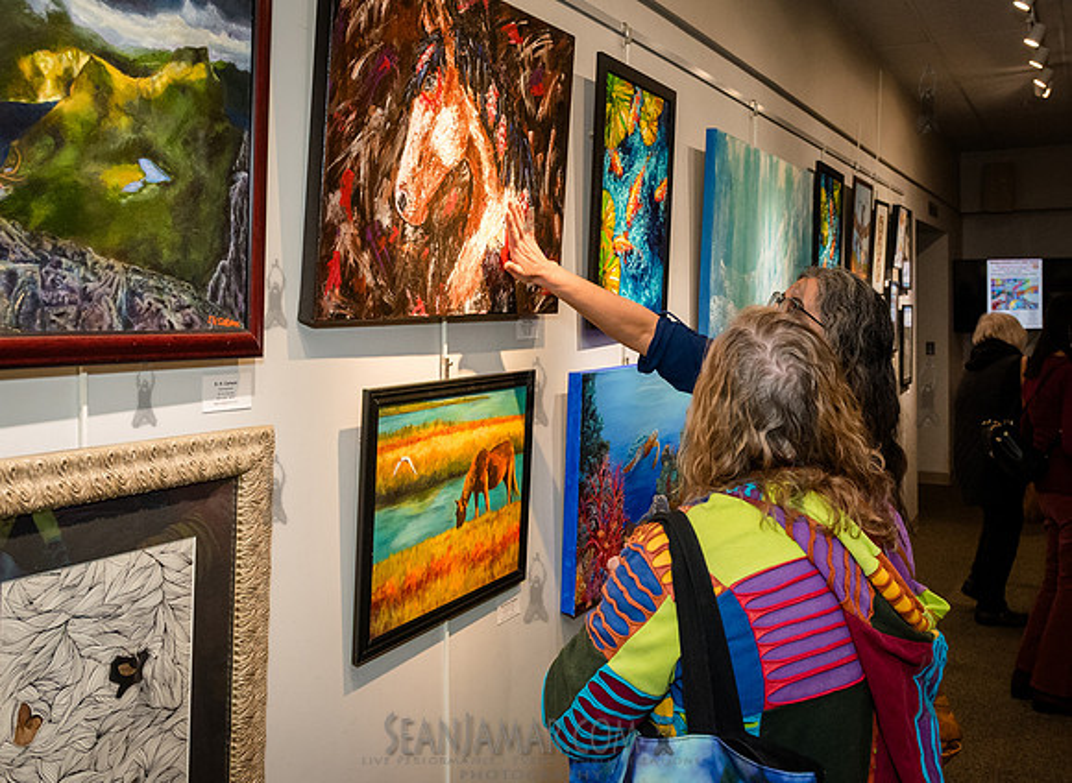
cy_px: 318
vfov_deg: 43.8
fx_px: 969
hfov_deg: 57.9
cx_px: 547
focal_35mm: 32
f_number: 4.5
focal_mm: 24
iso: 4000
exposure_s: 1/250
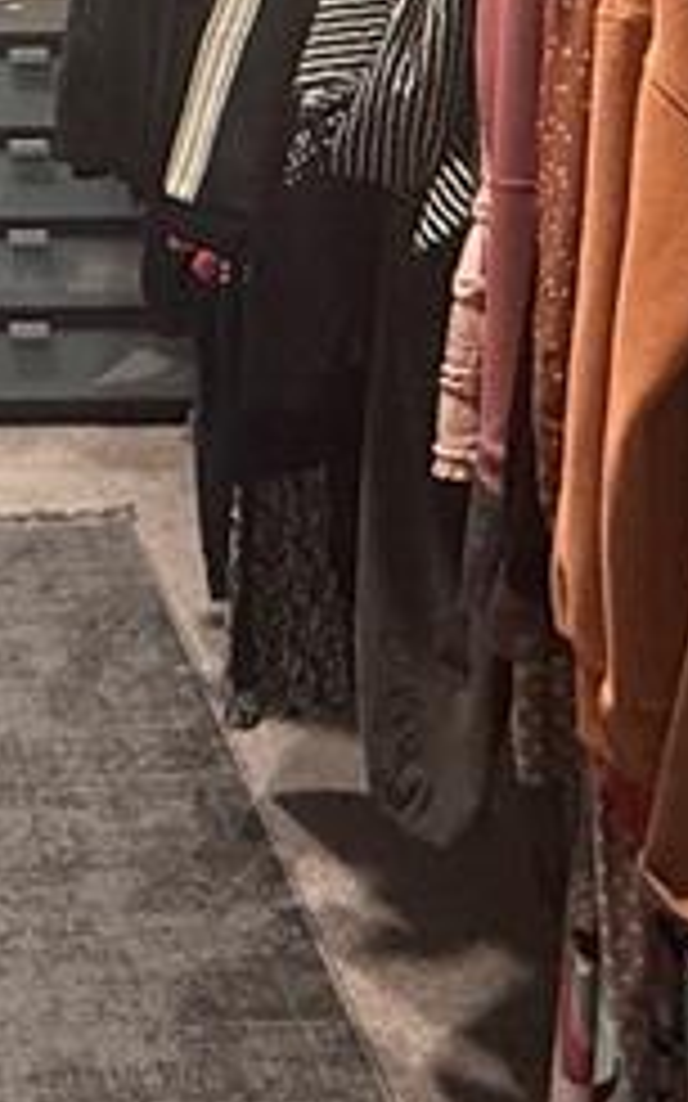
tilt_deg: -2.6
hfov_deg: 19.3
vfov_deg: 29.1
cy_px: -169
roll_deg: +0.4
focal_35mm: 62
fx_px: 1861
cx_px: -220
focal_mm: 2.22
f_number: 2.2
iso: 640
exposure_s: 1/60
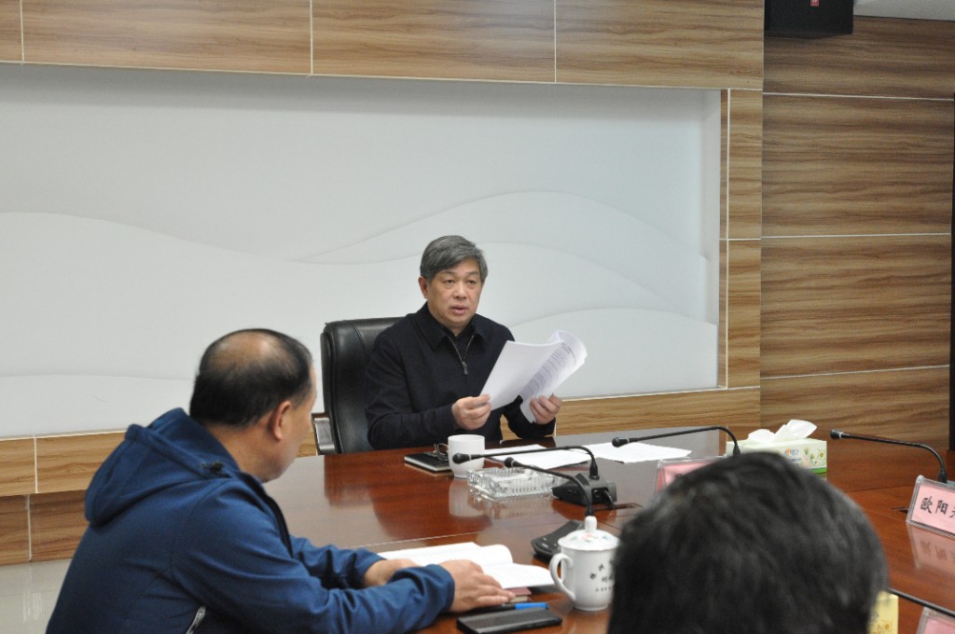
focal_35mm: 36
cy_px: 317
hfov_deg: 53.2
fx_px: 954
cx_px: 478
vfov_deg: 36.8
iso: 2000
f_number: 6.3
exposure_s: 1/160
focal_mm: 24
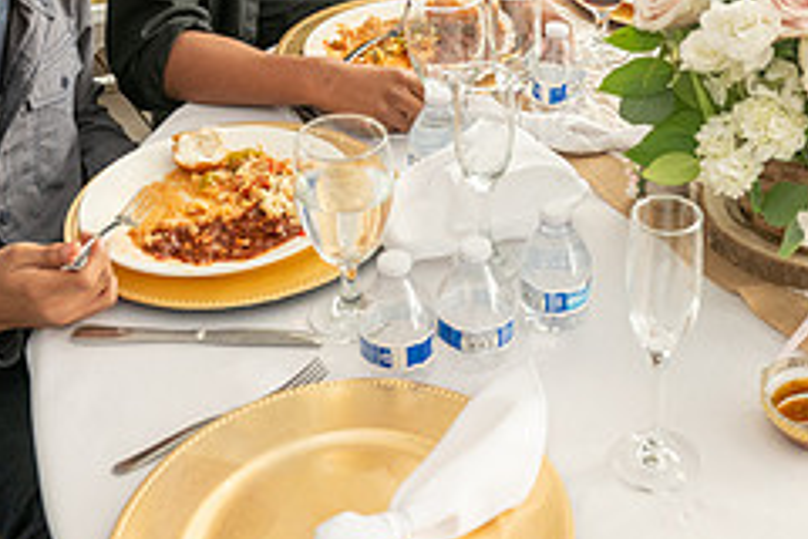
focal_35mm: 58
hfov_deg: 34.1
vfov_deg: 21.9
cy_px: -79
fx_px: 1302
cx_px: 556
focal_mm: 24
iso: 800
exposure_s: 1/160
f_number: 5.6
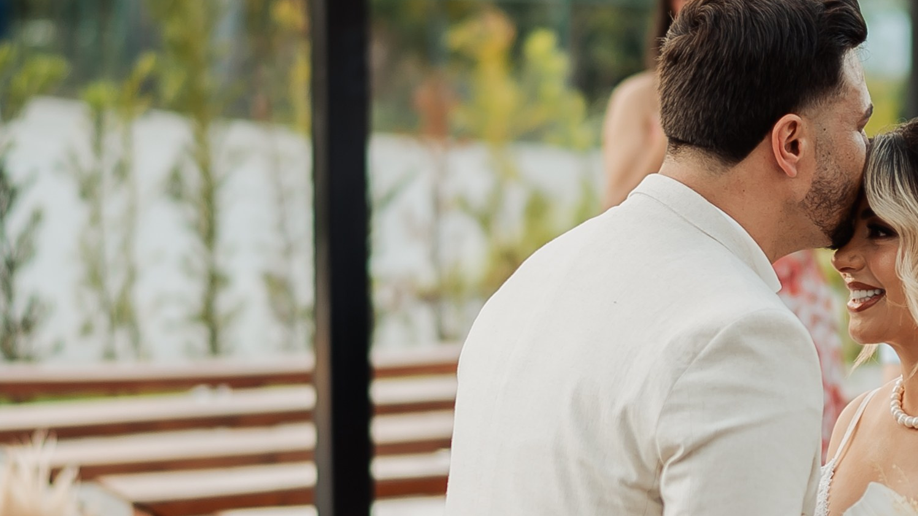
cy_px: 405
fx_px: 3870
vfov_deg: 7.6
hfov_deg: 13.4
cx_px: 760
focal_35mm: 159
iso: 125
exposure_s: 1/160
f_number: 1.8
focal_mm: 55
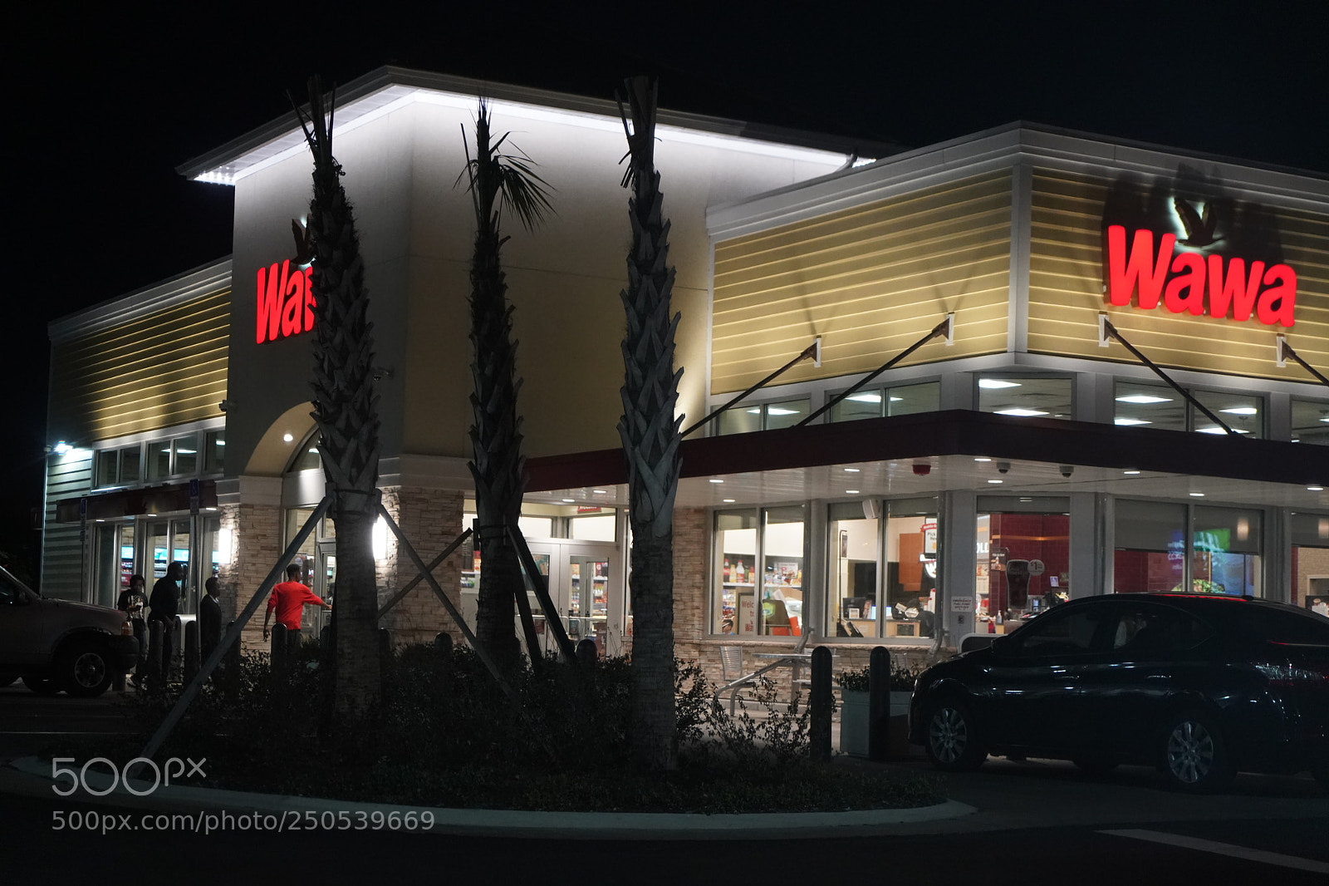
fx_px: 2288
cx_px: 664
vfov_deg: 21.9
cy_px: 443
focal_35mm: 62
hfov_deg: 32.4
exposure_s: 1/160
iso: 5000
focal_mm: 62
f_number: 4
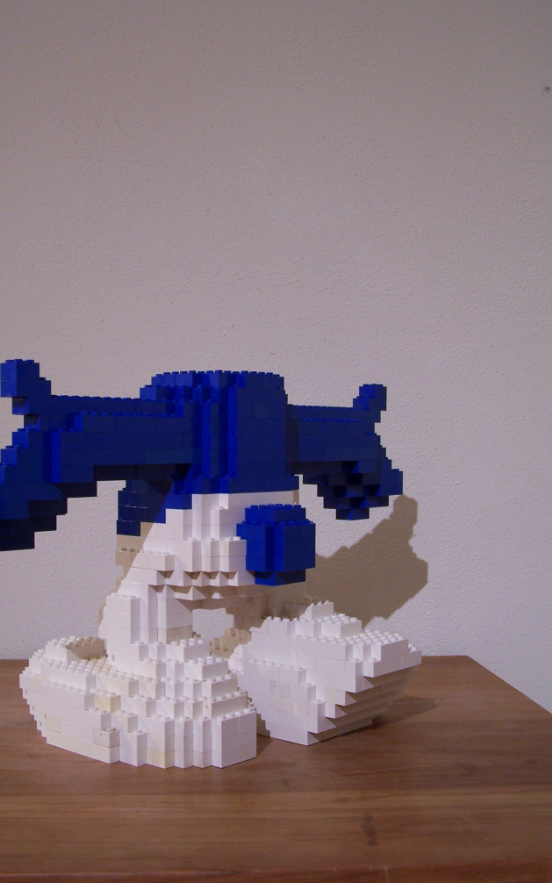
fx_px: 987
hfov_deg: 31.2
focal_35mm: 41
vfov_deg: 48.2
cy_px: 444
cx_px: 225
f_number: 2.8
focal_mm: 6.3
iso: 80
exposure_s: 1/2
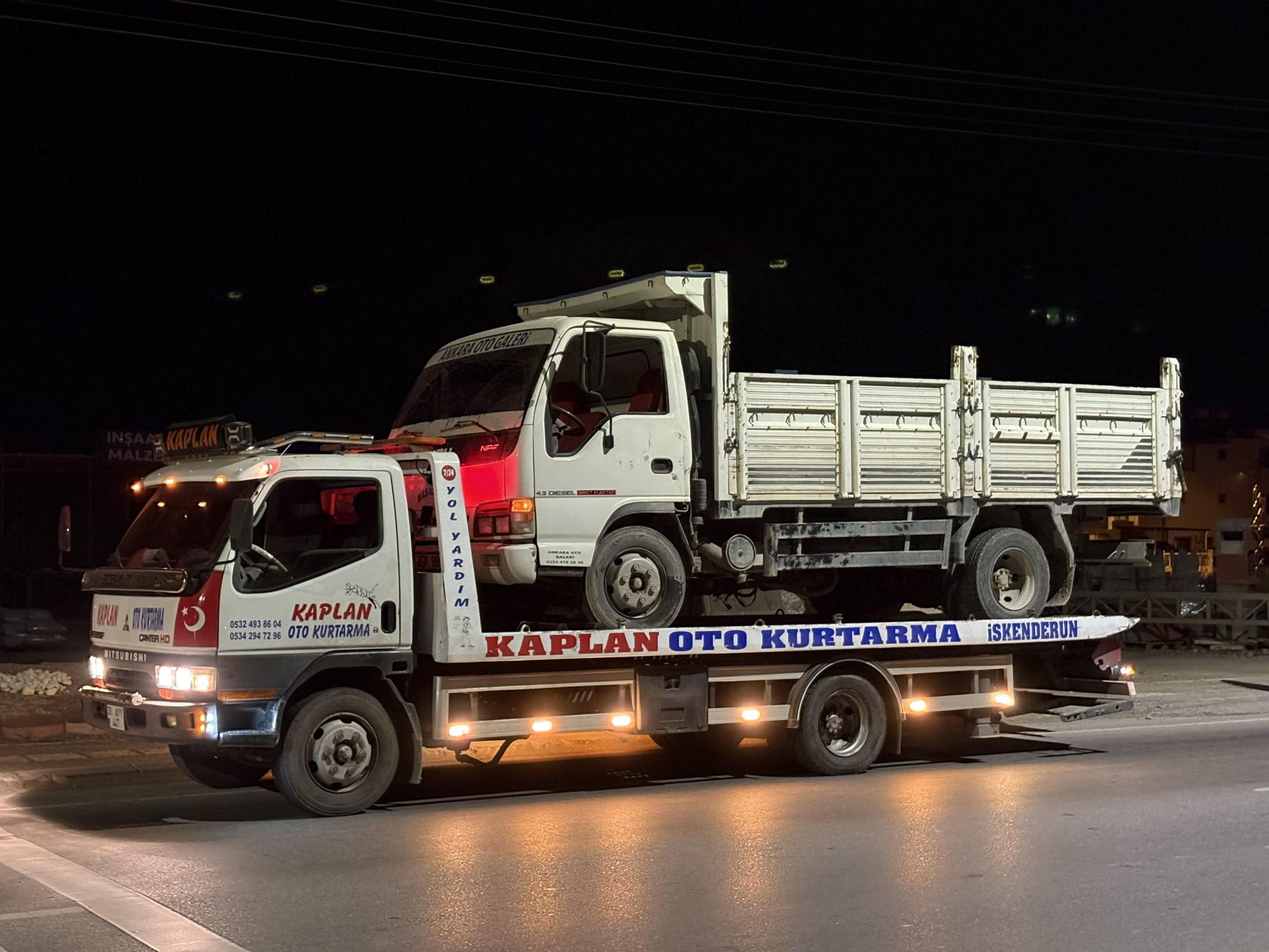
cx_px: 634
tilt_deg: +1.1
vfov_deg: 28.0
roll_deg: +0.4
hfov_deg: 36.8
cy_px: 476
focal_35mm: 52
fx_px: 1906
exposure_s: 1/23
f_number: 1.6
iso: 400
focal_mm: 5.96
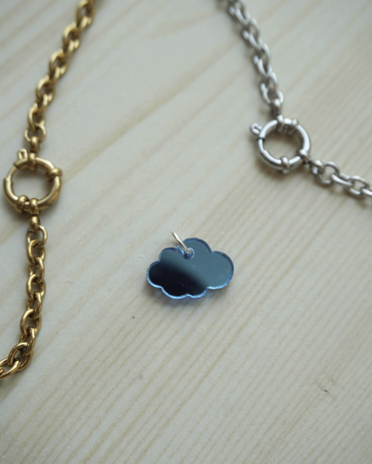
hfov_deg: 32.4
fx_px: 641
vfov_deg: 39.9
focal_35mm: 47
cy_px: 232
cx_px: 187
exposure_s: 1/80
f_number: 5.6
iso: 100
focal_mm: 27
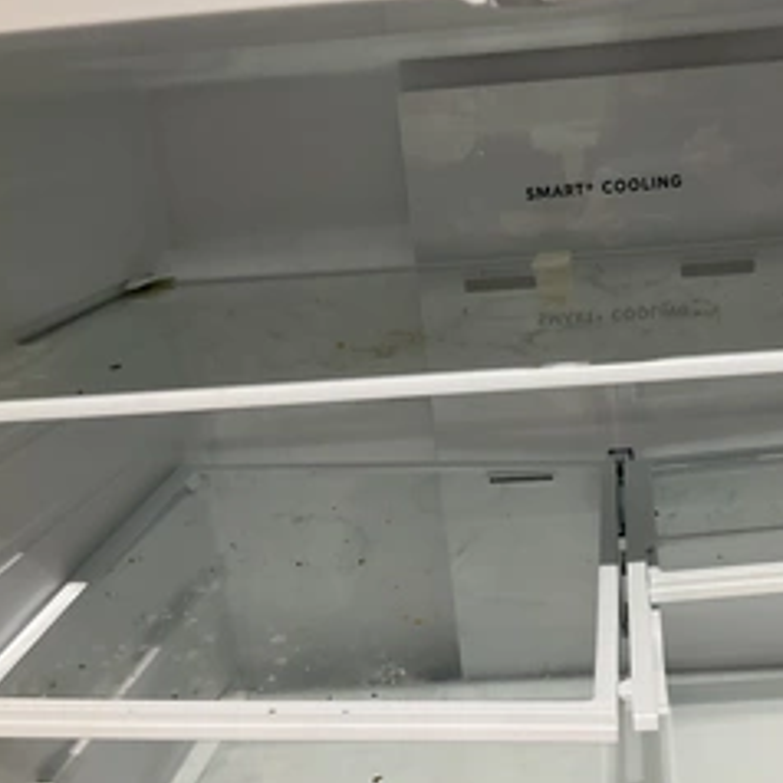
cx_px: 566
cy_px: 375
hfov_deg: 38.4
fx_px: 1100
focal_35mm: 43
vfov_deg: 39.2
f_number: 1.8
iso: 160
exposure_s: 1/60
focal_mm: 3
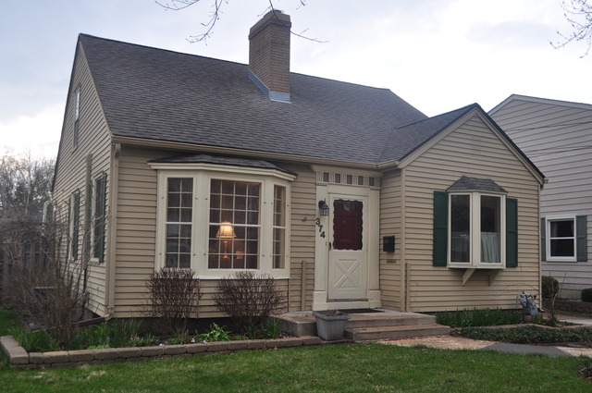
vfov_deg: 36.8
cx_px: 296
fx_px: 591
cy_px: 196
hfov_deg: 53.2
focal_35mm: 36
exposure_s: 1/160
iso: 200
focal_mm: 24
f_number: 6.3
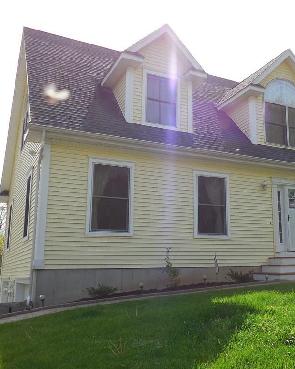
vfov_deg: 47.9
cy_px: 185
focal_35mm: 38
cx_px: 235
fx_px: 415
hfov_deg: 37.8
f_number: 4
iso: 125
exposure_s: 1/500
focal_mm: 5.2
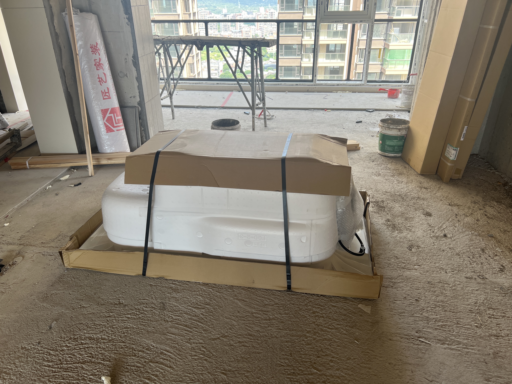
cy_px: 192
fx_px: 385
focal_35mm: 26
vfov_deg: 53.1
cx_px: 256
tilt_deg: -27.0
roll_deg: +2.1
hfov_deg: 67.3
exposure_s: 1/231
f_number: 1.5
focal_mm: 5.7
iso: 40
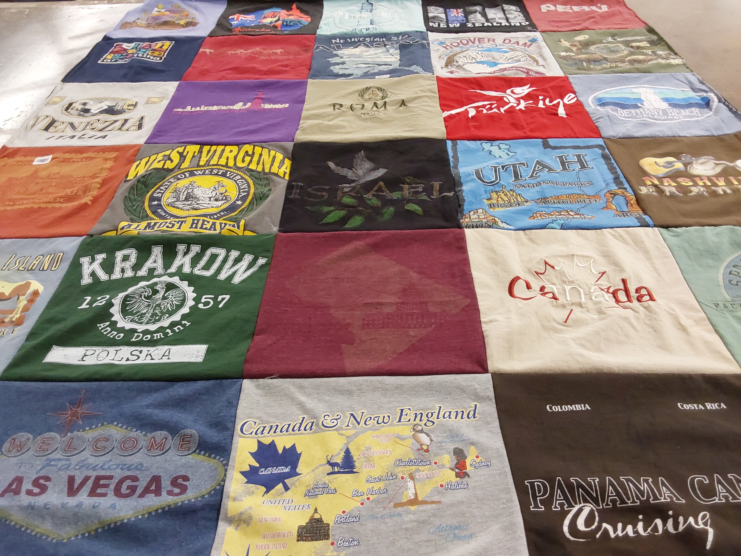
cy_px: 278
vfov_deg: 49.7
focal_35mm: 28
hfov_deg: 63.4
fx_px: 599
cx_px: 370
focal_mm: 2.91
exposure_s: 1/60
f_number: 1.9
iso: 160
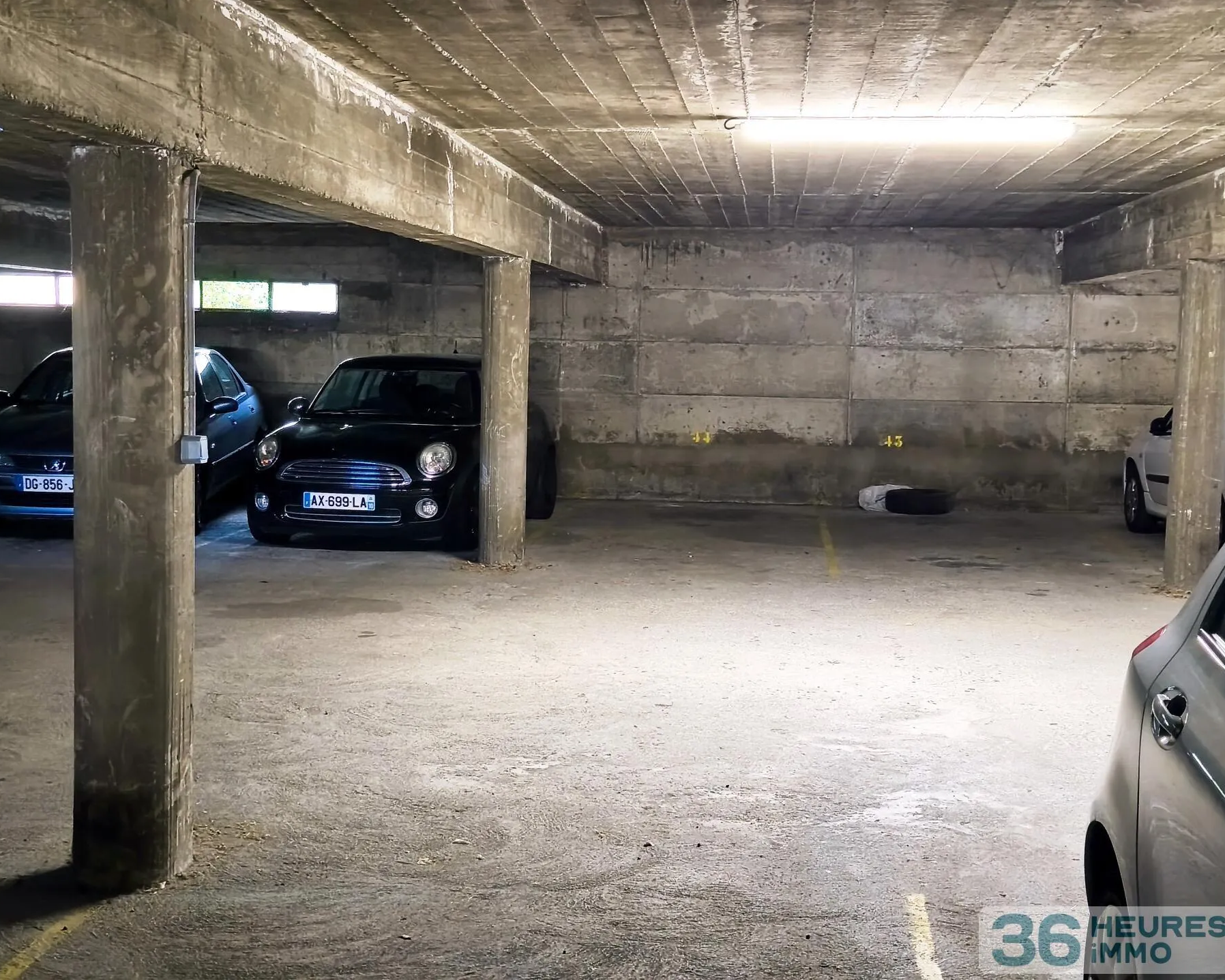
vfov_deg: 31.5
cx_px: 593
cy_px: 490
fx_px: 1740
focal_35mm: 48
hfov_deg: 38.8
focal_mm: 6.18
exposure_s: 1/50
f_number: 1.65
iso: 1000
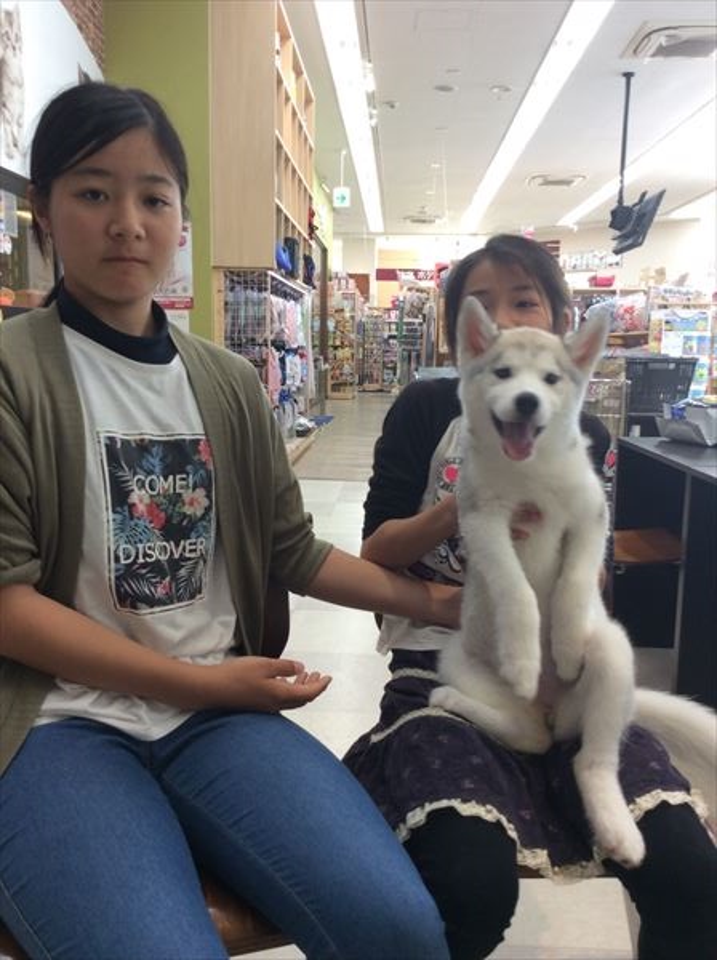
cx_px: 358
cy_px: 480
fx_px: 886
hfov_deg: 44.0
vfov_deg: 56.9
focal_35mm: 32
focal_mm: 3.3
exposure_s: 1/40
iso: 32
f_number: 2.4
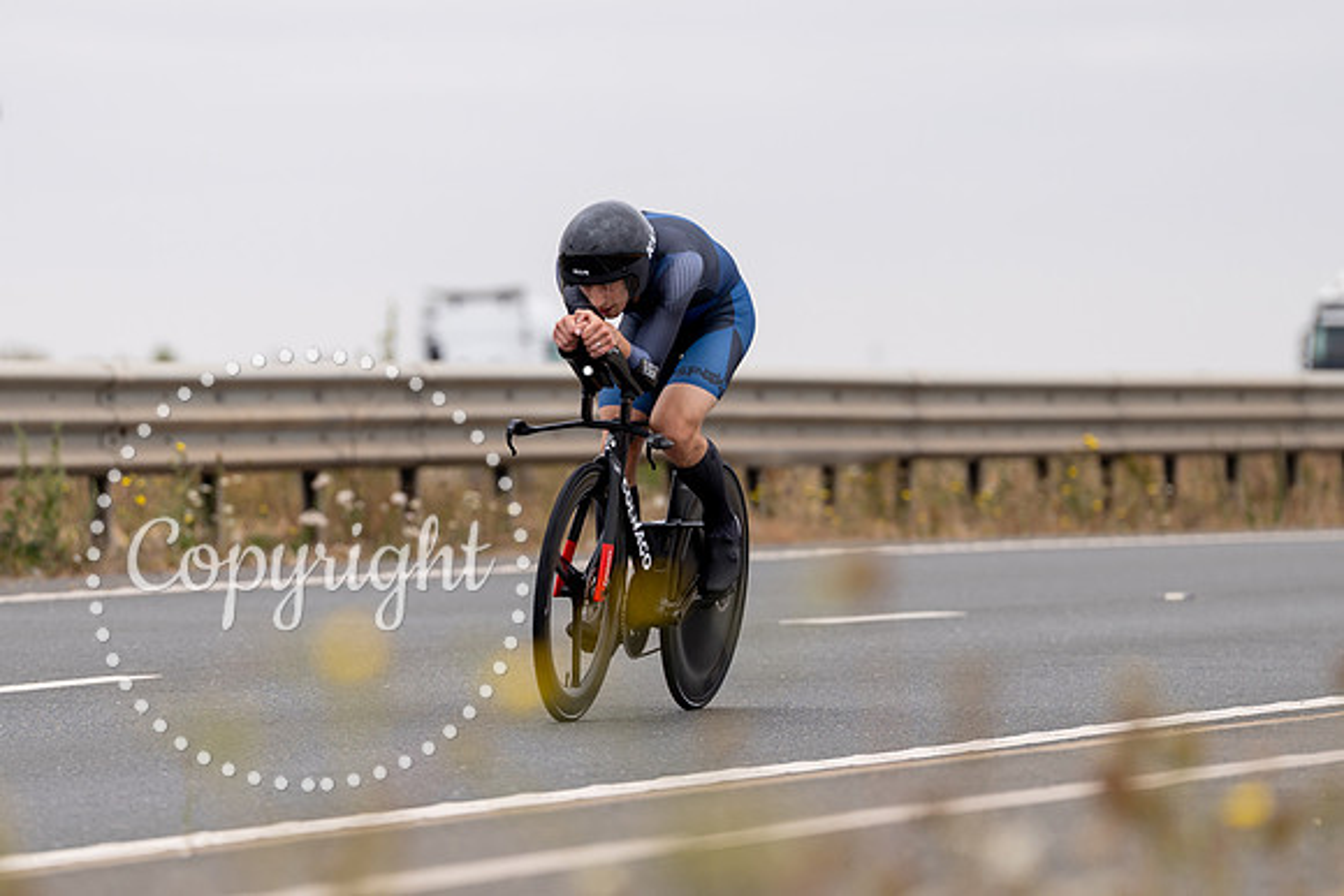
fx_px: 11558
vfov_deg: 4.4
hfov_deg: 6.7
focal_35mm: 310
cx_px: 655
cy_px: 448
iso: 100
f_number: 3.2
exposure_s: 1/800
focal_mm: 188
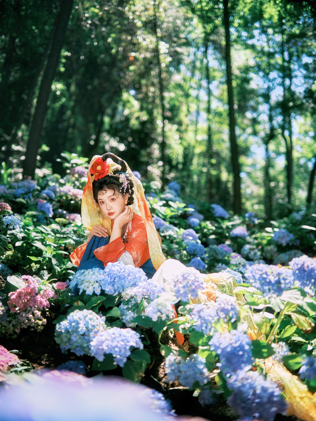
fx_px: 487
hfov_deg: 36.0
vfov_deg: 46.8
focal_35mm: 40
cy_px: 210
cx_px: 158
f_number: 1.8
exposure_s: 1/1000
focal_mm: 50
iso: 320
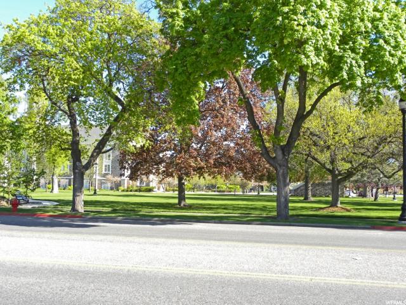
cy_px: 152
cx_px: 203
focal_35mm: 37
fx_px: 434
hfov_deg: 50.1
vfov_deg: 38.7
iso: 64
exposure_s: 1/107
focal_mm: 6.6
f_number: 4.5
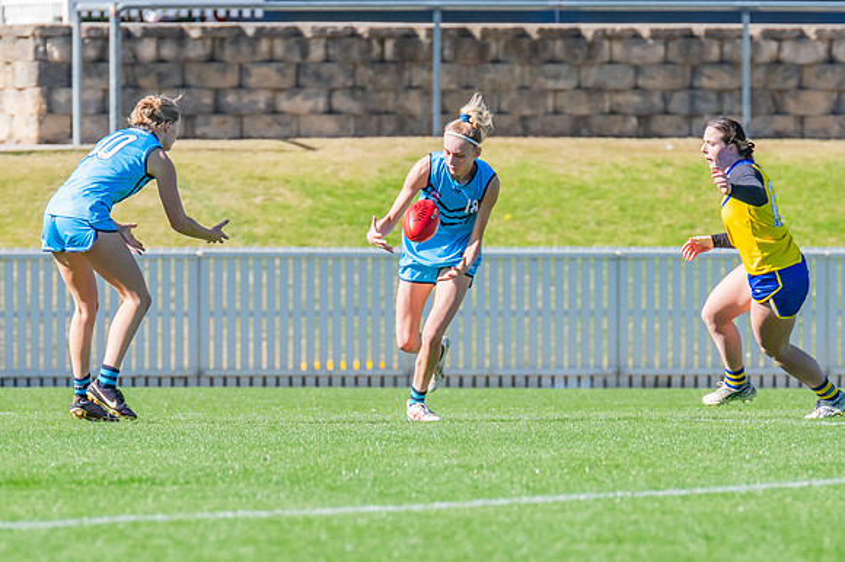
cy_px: 287
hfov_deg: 2.6
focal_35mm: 799
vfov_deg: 1.7
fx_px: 18751
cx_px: 423
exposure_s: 1/1250
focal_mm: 420
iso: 800
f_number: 8
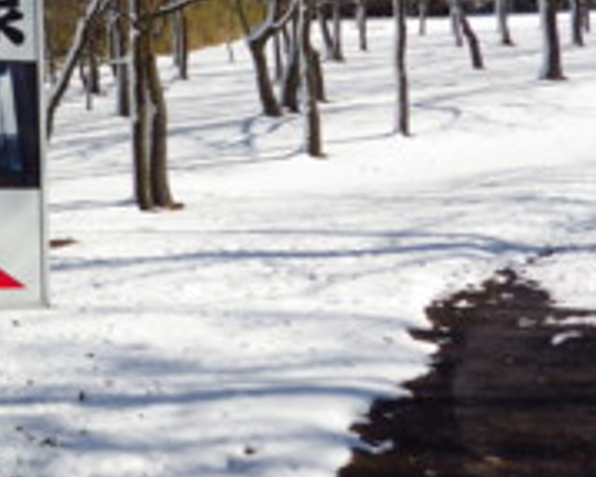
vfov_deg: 27.8
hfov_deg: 29.2
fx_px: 952
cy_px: 137
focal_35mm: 54
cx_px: -147
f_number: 9.7
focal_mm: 4
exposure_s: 1/200
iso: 100
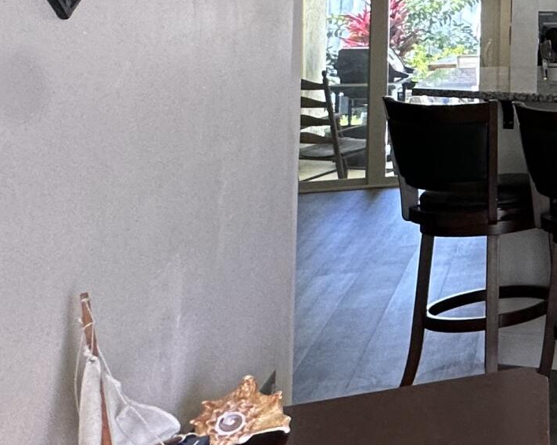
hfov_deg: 18.6
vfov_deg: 24.8
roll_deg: -0.9
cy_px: -15
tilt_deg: +0.1
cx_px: 1142
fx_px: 956
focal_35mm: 58
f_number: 2.2
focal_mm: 2.22
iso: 125
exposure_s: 1/120
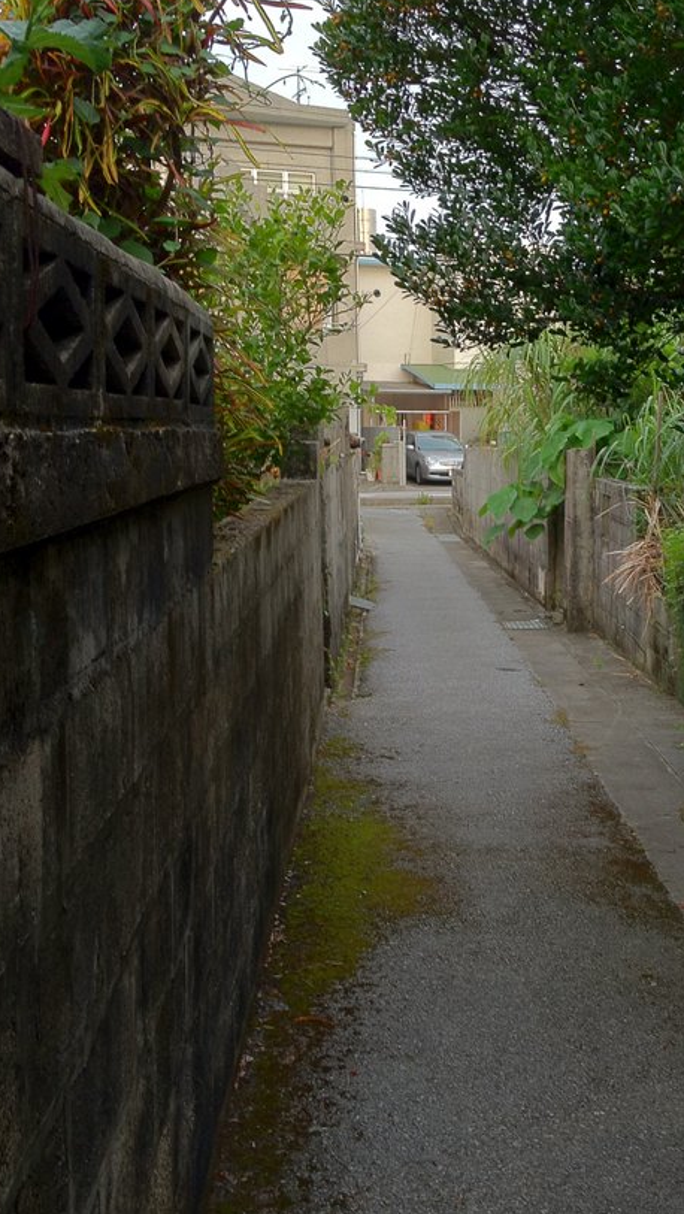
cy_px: 623
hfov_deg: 24.7
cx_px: 494
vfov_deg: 42.9
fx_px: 1546
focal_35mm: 48
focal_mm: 4.28
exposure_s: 1/20
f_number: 2.4
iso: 80
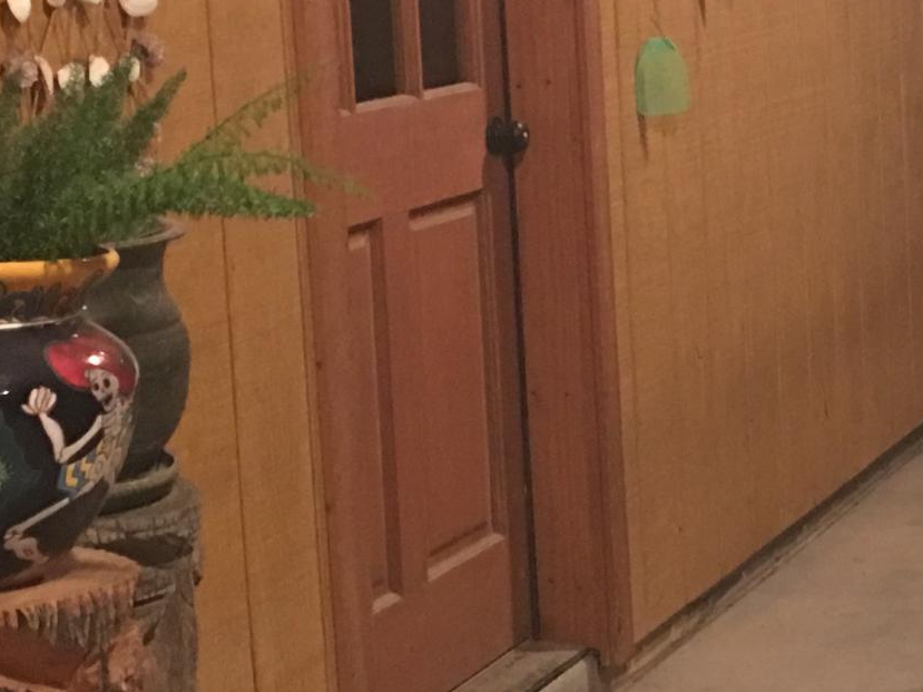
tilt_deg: -5.9
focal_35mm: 105
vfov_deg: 14.1
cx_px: 811
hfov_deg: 18.5
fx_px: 2799
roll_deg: +1.9
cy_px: 246
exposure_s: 1/4
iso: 125
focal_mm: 4.15
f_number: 2.2
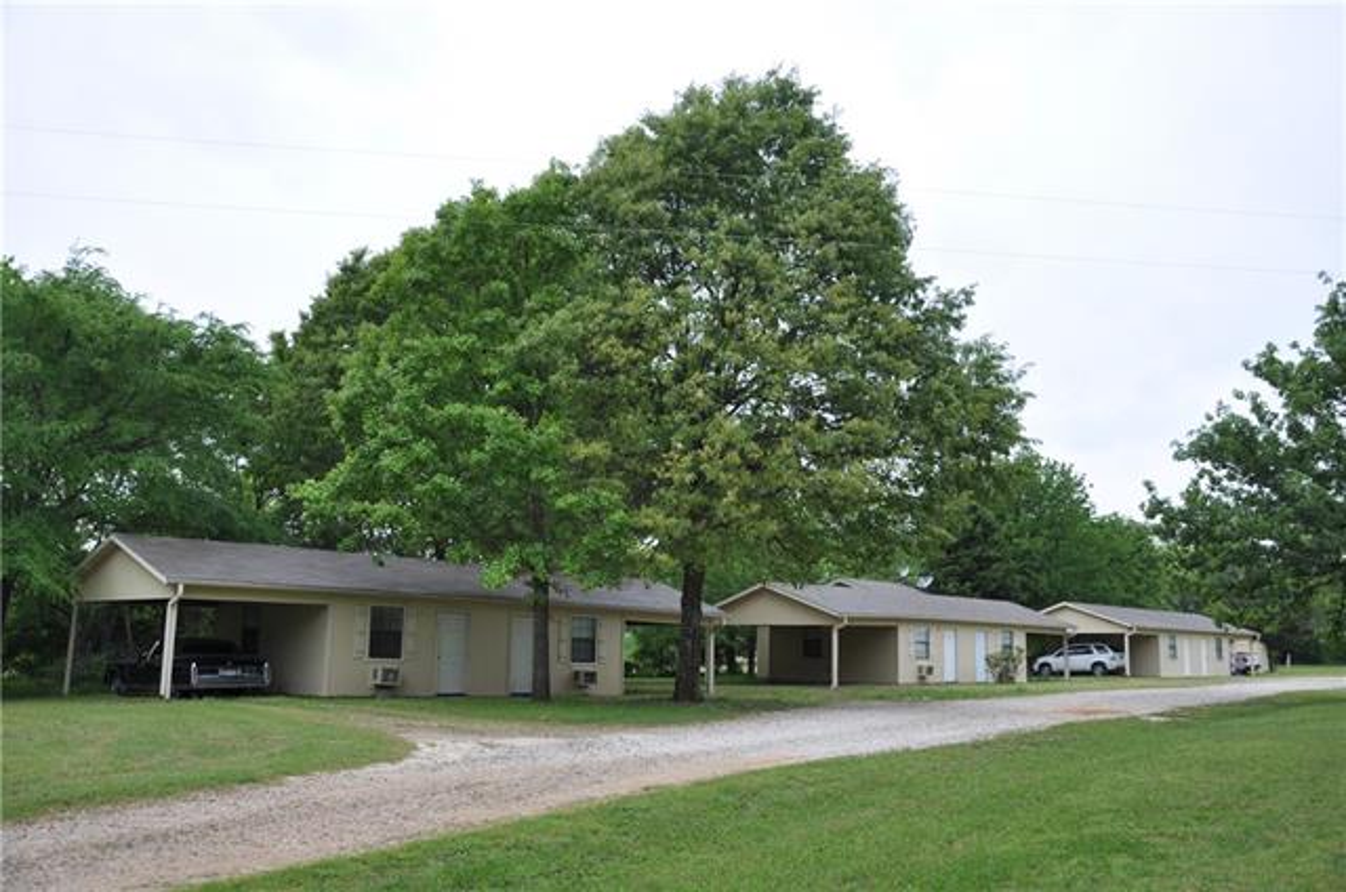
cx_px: 673
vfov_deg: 41.5
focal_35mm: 32
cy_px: 446
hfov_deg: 59.6
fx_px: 1175
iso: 200
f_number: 6.3
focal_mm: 21
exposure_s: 1/160
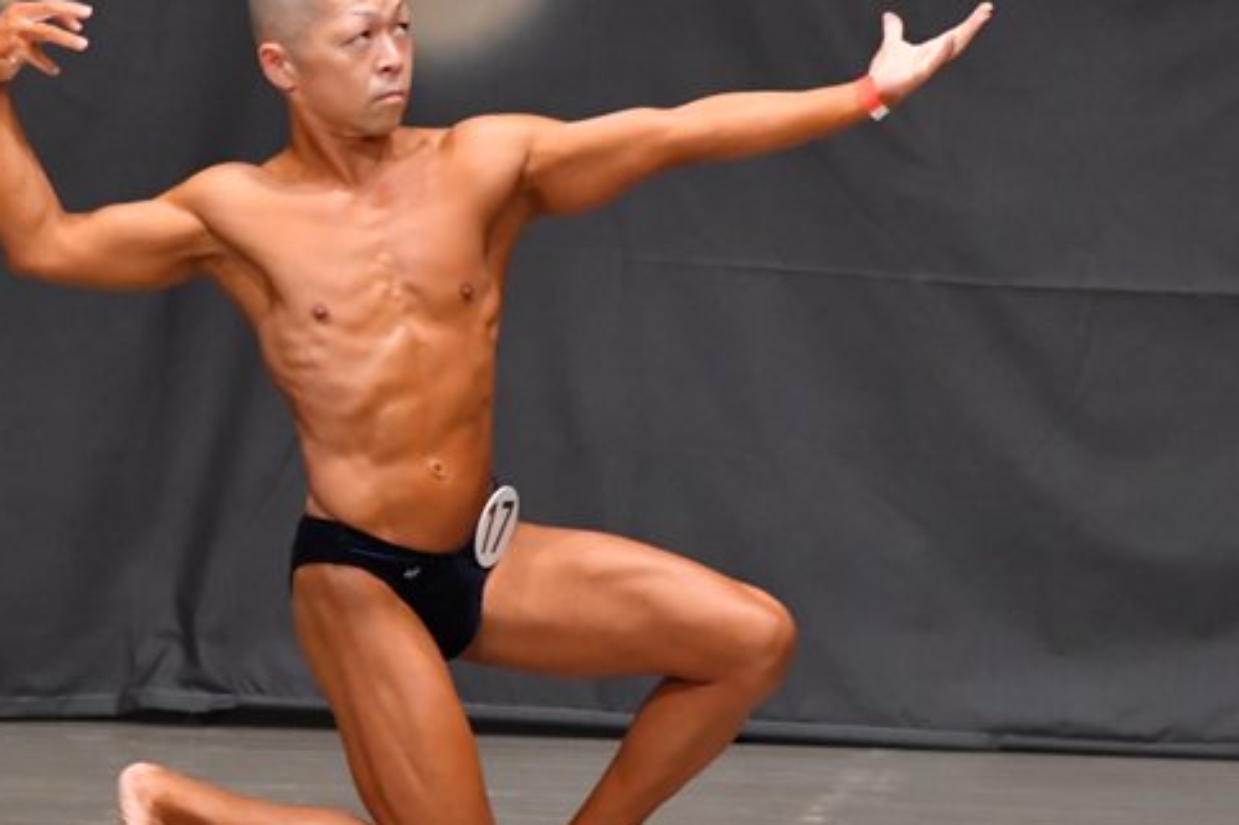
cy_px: 393
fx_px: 15757
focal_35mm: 458
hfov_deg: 4.5
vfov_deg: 3.0
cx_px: 446
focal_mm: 190
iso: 6400
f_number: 5.6
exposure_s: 1/400
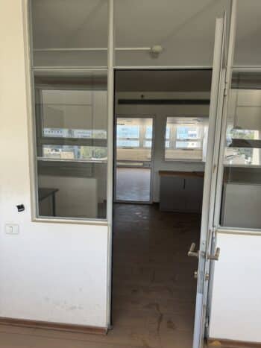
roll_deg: -1.4
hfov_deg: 56.8
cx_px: 130
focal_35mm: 24
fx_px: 241
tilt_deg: -6.9
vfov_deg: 71.6
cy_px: 174
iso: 64
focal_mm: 6.76
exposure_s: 1/121
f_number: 1.78
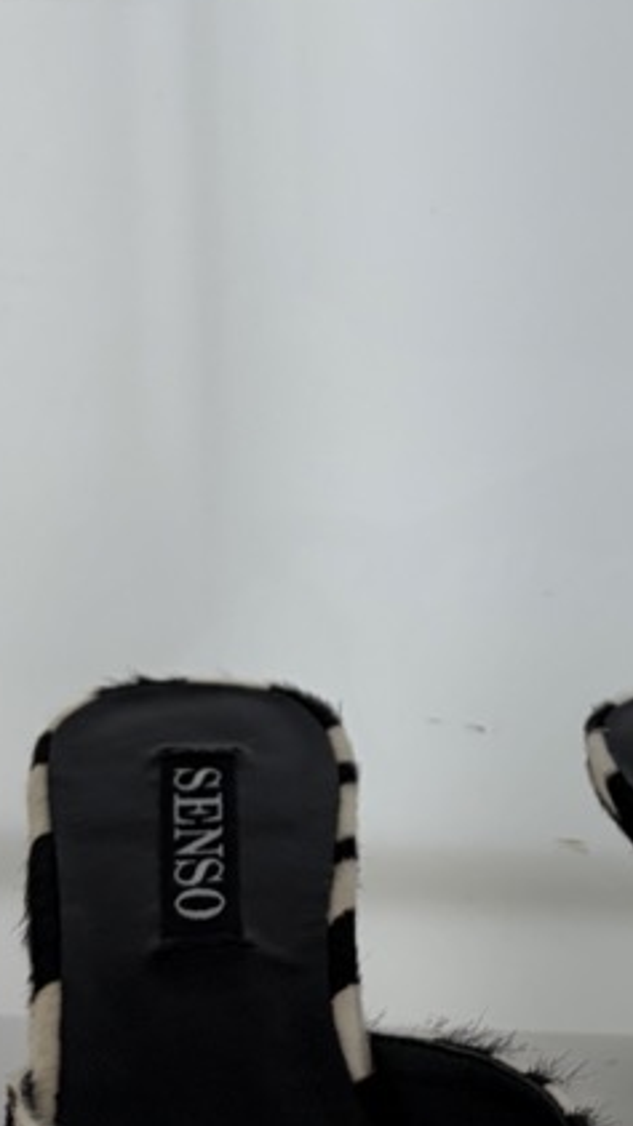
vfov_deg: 24.7
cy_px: 472
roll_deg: -0.8
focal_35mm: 86
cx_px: 772
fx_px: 2569
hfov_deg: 13.6
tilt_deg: -12.4
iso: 50
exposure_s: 1/561
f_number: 1.6
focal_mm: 5.96
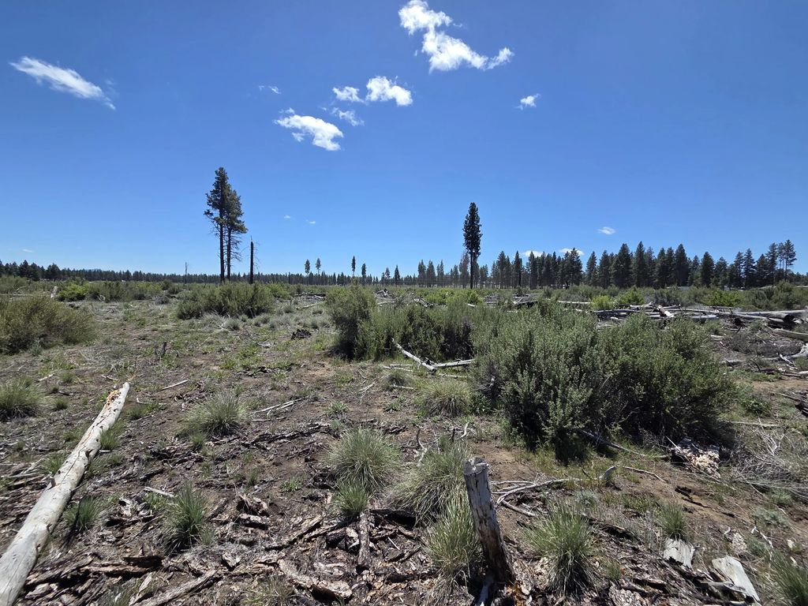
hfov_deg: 106.2
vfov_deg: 89.9
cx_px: 404
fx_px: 303
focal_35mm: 13
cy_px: 303
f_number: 2.2
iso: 50
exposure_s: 1/2175
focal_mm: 2.2
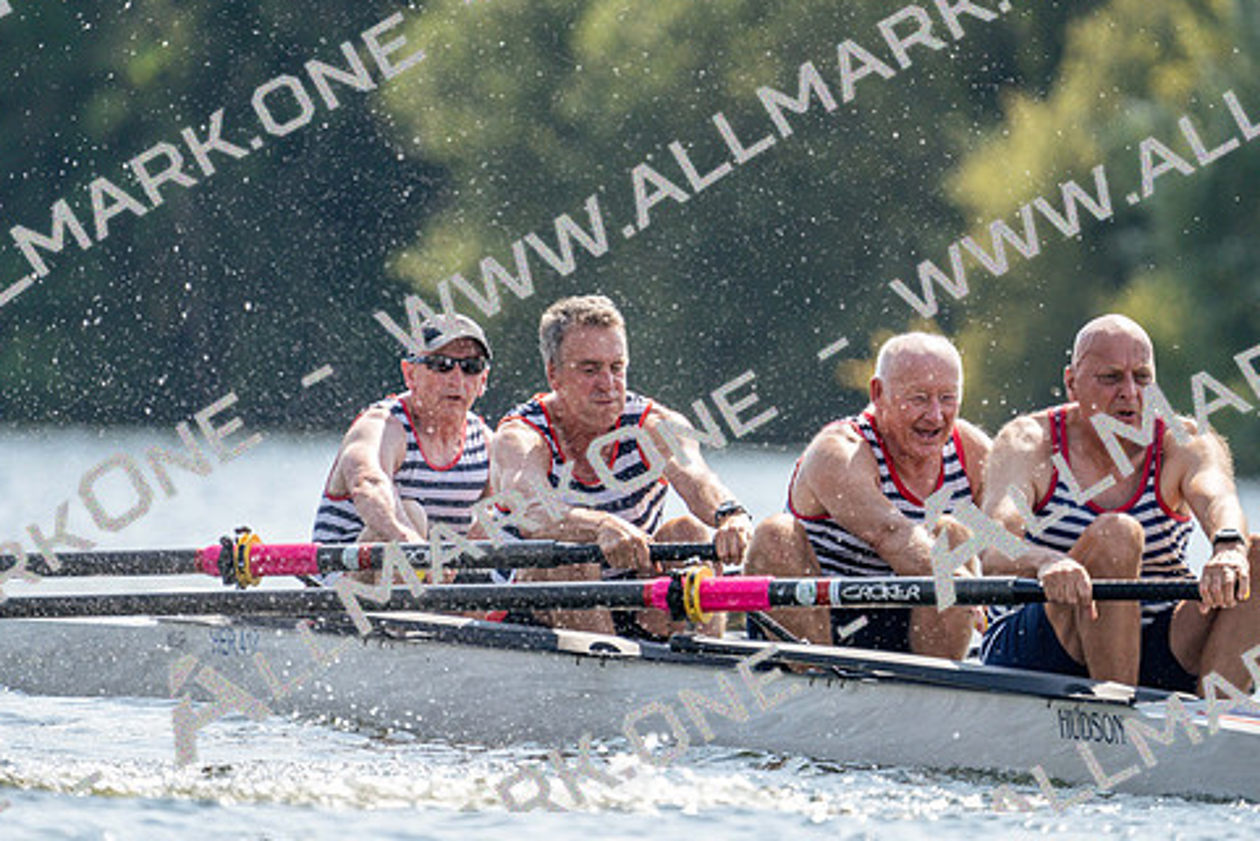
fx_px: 25346
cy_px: 363
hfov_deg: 2.8
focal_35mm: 724
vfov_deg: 1.9
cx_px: 699
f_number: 6.3
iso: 400
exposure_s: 1/1600
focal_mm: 600
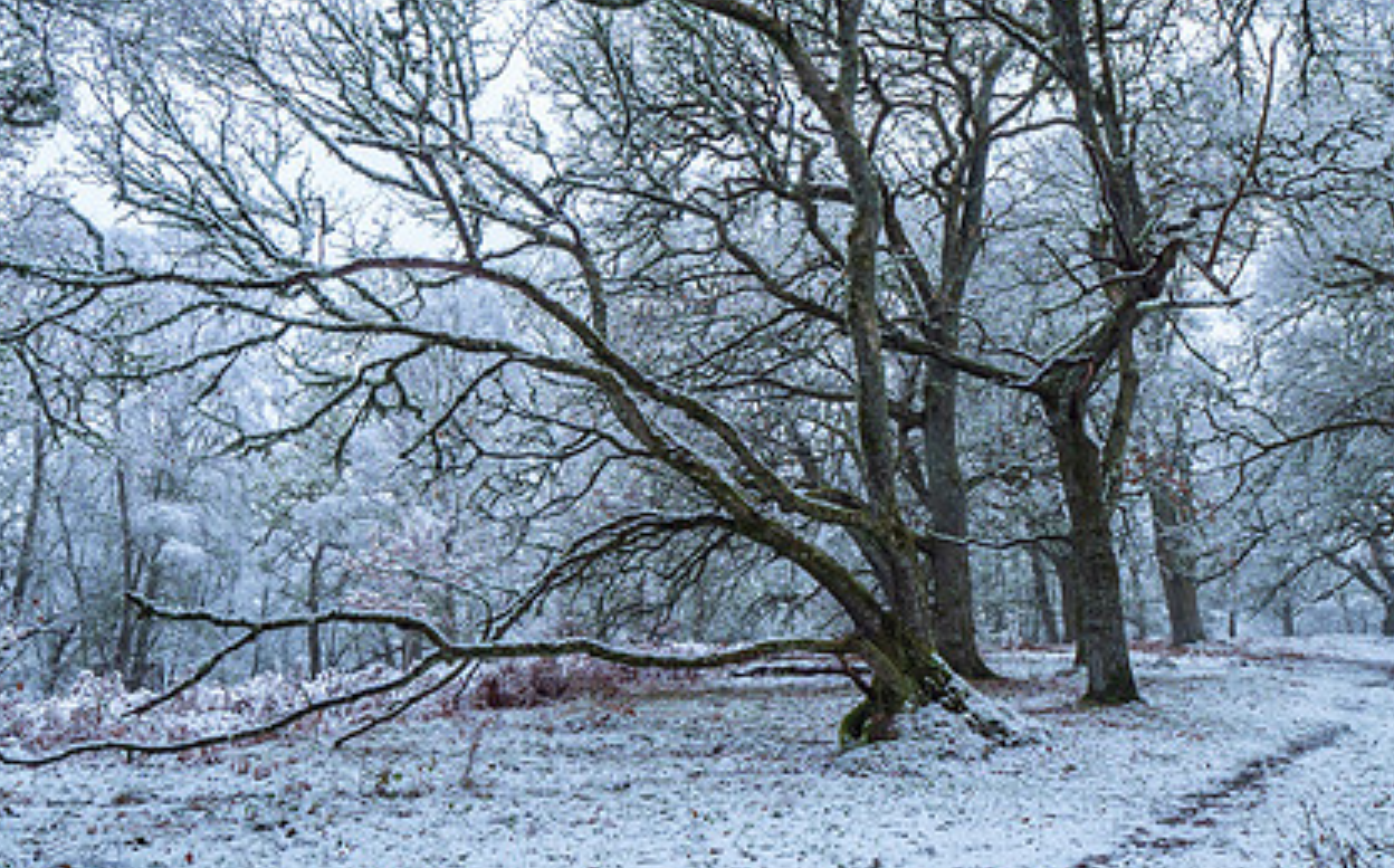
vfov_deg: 47.4
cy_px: 390
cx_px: 763
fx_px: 987
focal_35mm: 26
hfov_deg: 70.3
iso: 200
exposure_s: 2.5
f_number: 7.1
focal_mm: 8
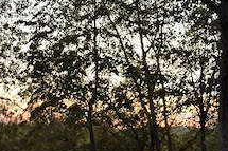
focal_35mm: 93
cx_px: 92
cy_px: 132
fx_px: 589
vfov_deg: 14.6
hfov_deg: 21.9
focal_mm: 6.86
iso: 250
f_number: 1.78
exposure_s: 1/50
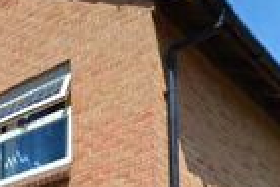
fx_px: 591
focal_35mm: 76
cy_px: 350
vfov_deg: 15.2
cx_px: 20
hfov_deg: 25.7
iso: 100
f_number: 7.1
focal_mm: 10
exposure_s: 1/200
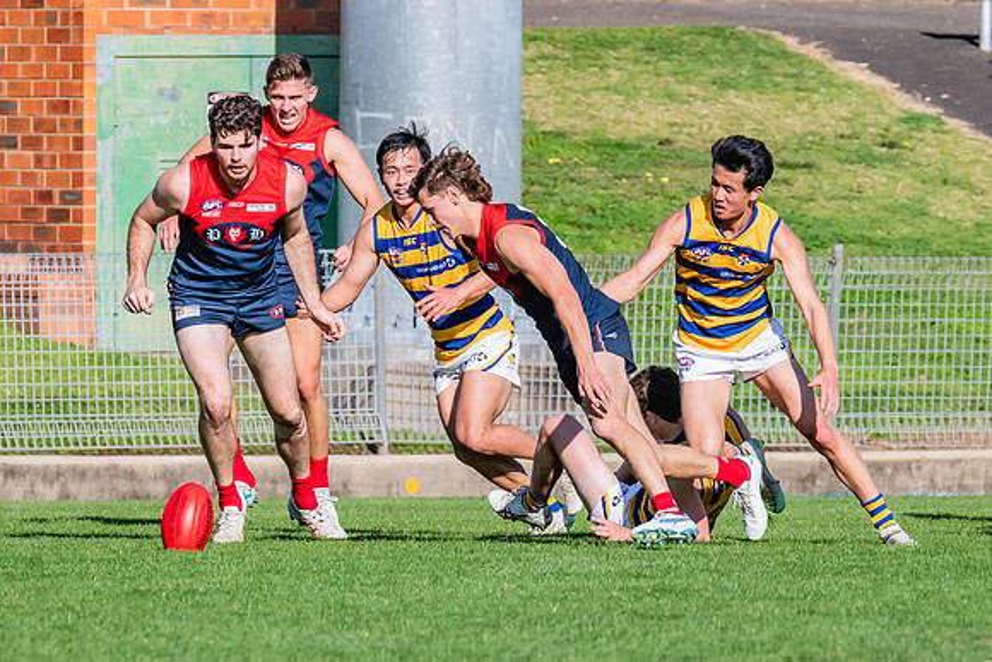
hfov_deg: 2.4
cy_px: 360
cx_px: 348
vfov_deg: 1.6
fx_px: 24063
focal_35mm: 873
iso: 800
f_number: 10
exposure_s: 1/1600
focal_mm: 420
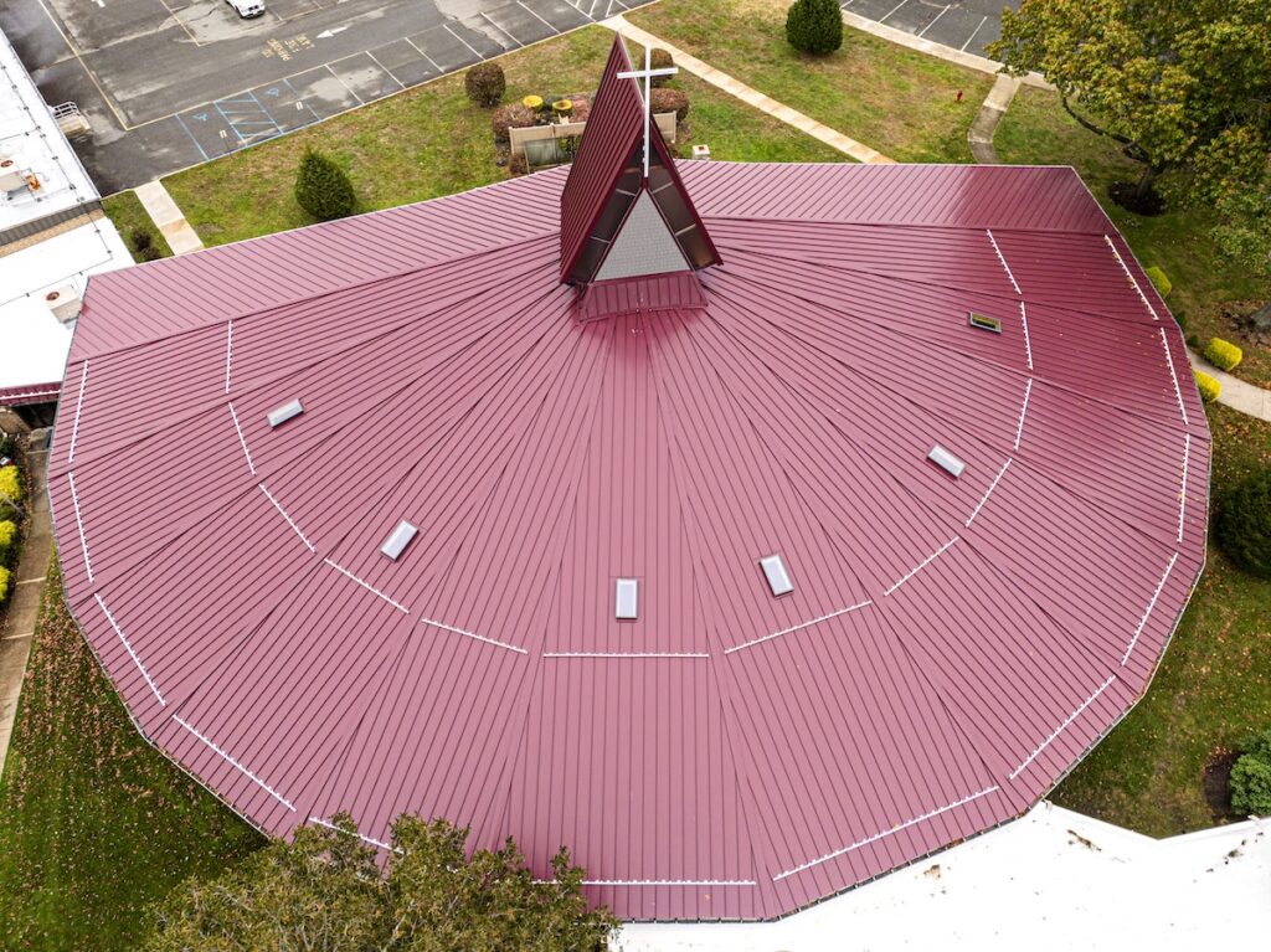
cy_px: 476
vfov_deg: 56.8
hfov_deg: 71.6
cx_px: 636
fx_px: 881
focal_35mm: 24
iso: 210
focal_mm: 12.29
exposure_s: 1/500
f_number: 2.8
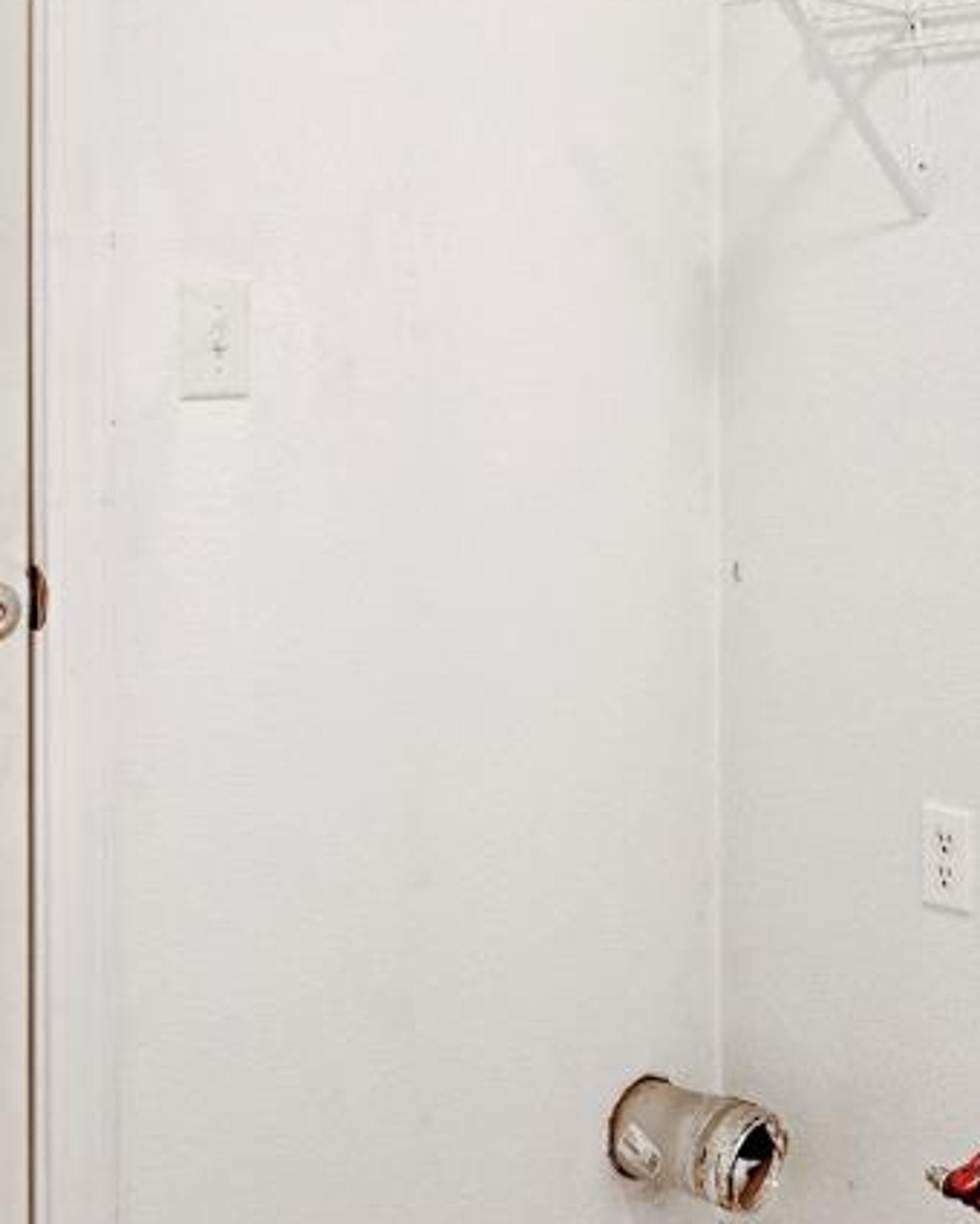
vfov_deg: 34.5
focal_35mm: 53
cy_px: 294
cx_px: 1124
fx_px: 1922
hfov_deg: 26.0
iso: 640
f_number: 7.1
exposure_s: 1/4
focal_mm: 16
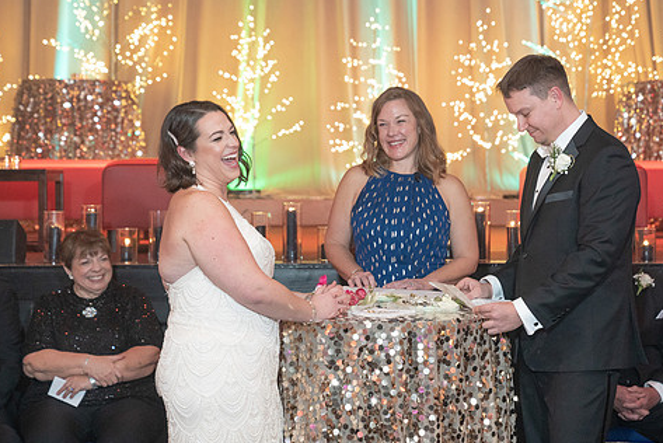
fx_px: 1622
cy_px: 198
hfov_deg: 23.1
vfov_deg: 15.6
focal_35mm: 88
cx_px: 391
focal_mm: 70
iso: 4000
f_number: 4
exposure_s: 1/125
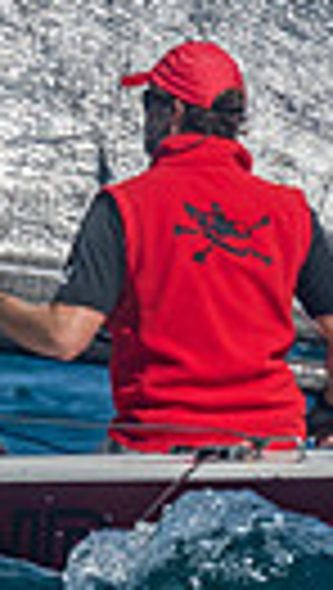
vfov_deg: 2.2
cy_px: 243
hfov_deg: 1.2
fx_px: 15600
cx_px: -422
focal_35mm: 997
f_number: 6.3
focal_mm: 160
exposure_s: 1/1000
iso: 160
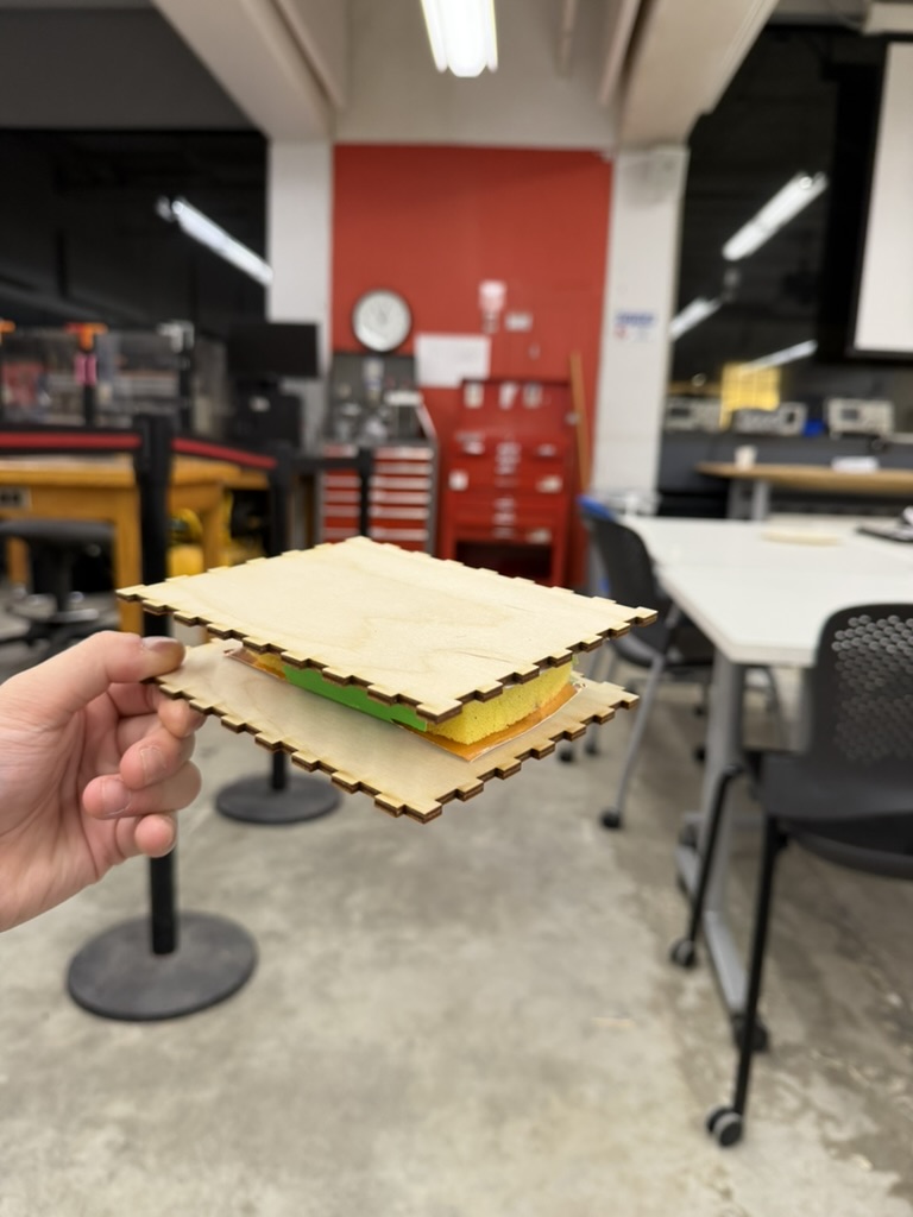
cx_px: 456
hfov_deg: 56.8
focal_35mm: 24
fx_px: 844
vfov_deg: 71.6
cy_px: 608
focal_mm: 6.76
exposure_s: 1/60
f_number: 1.78
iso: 200
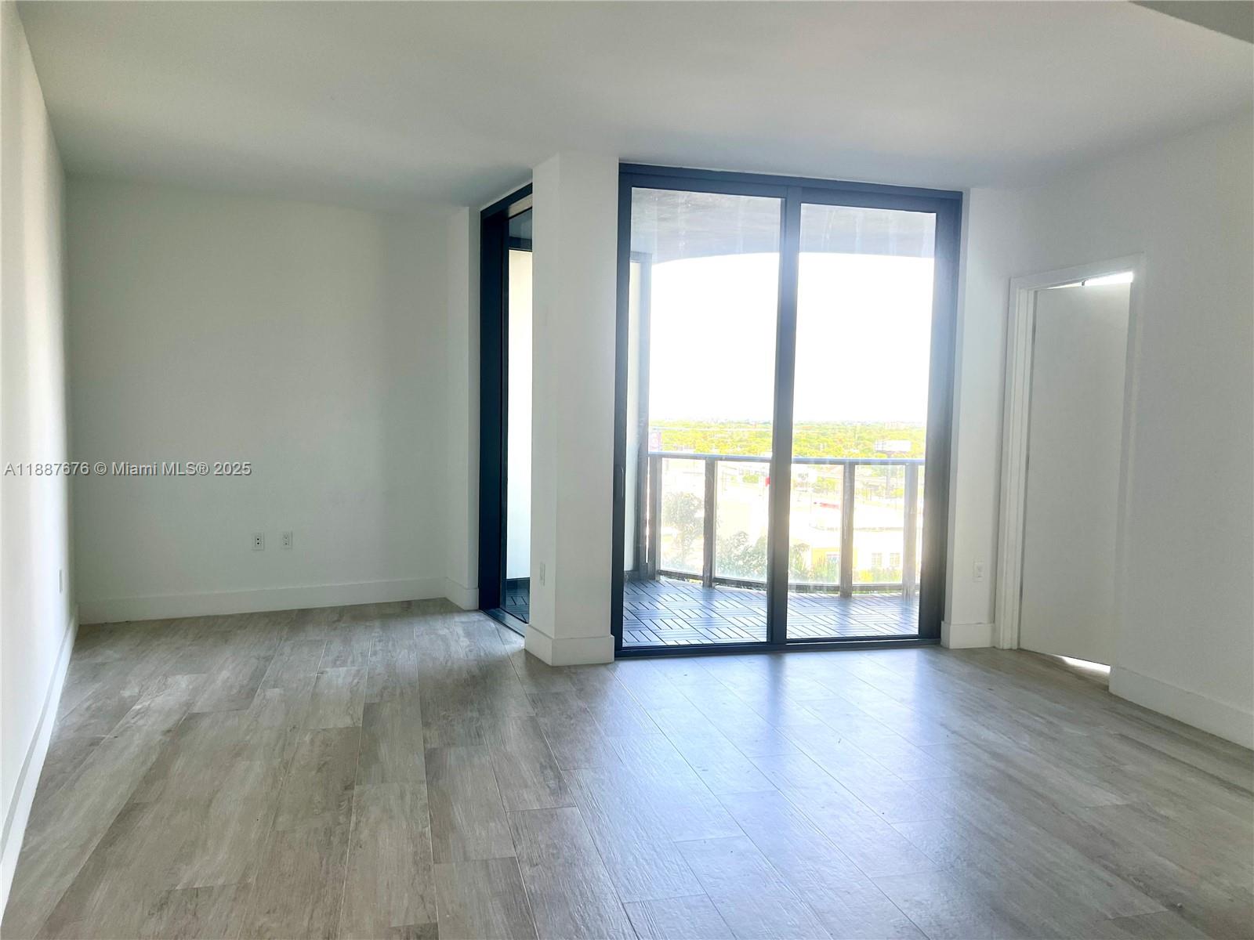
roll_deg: -0.9
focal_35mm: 26
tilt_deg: -3.4
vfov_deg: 53.1
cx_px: 627
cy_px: 470
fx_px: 942
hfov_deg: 67.3
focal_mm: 5.7
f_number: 1.5
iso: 40
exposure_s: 1/143
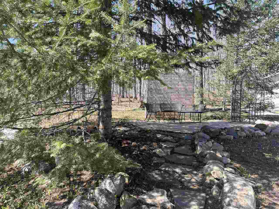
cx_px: 140
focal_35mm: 26
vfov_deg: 53.1
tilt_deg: -1.2
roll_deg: -1.9
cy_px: 104
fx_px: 210
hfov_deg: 67.3
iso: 50
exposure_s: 1/751
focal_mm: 5.1
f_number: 1.6
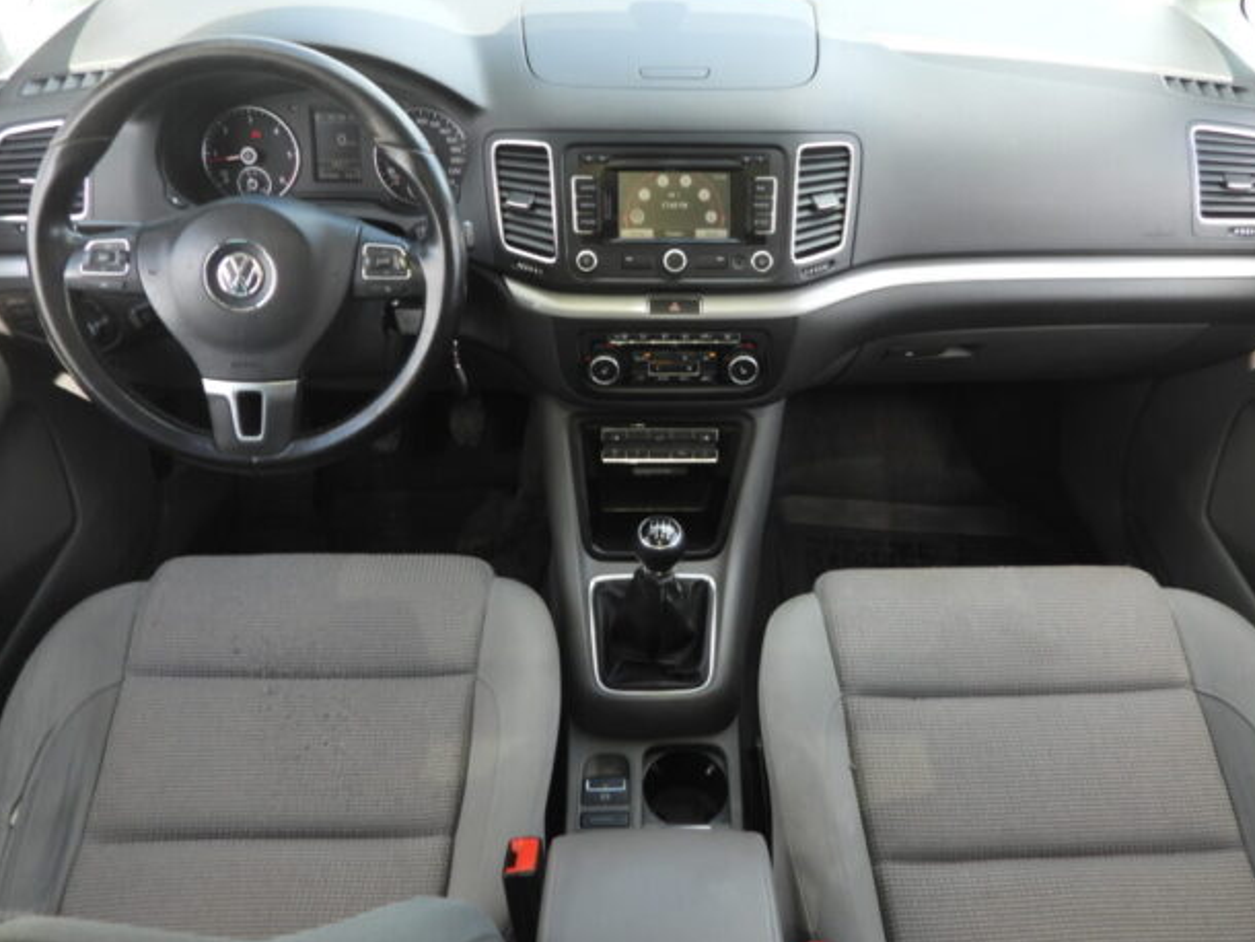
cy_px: 424
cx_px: 667
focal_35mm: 28
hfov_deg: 63.4
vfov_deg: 49.7
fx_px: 1016
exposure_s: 1/30
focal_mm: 4.3
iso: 100
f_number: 2.8
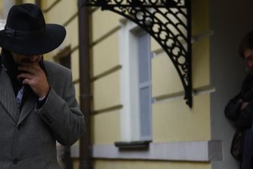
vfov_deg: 12.2
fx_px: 787
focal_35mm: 112
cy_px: 100
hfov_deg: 18.0
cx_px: 24
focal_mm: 55
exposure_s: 1/2000
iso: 1000
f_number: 2.8
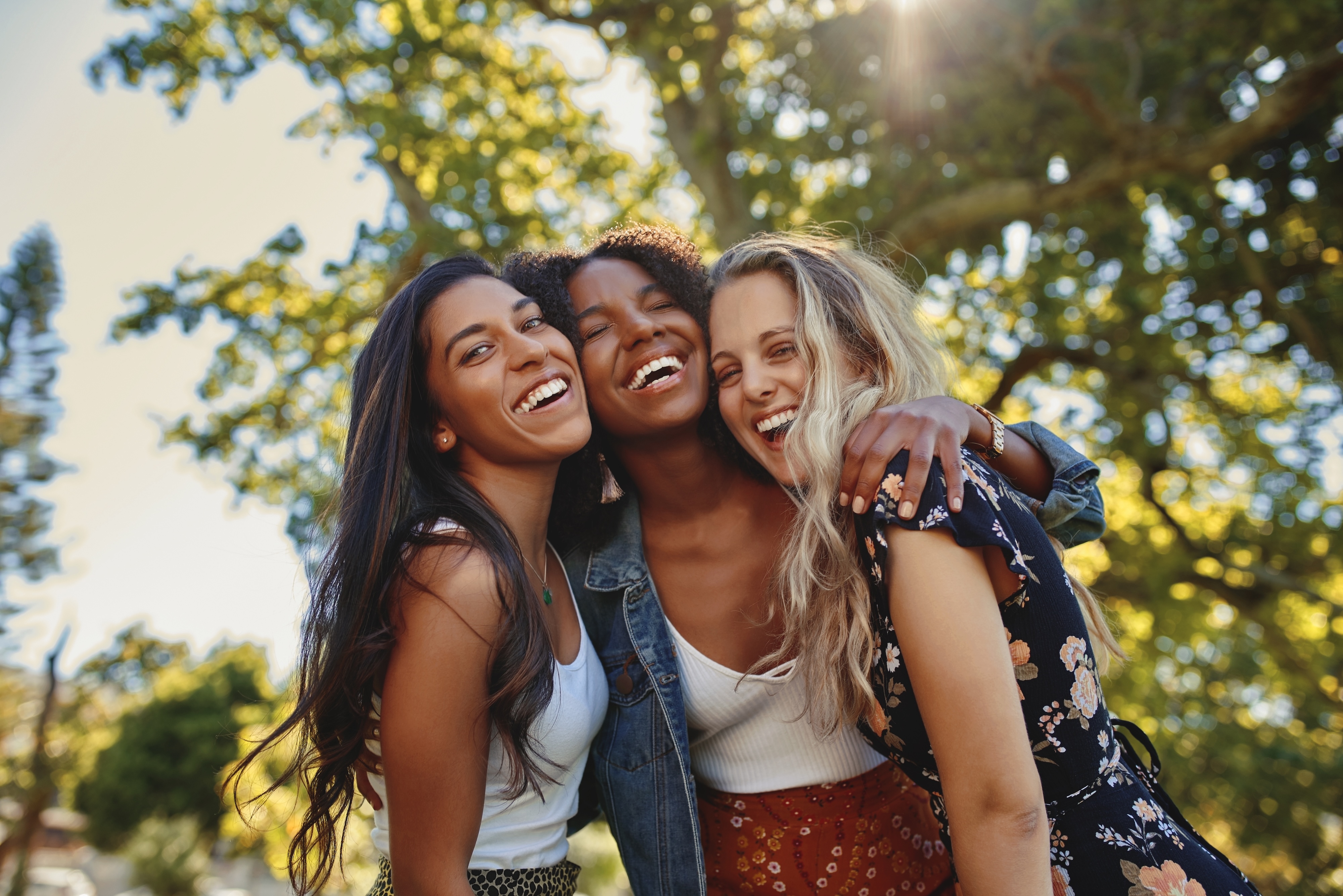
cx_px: 672
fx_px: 1306
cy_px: 448
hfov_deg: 54.4
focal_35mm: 35
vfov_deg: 37.9
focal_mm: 35
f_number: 2.2
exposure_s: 1/400
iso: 160
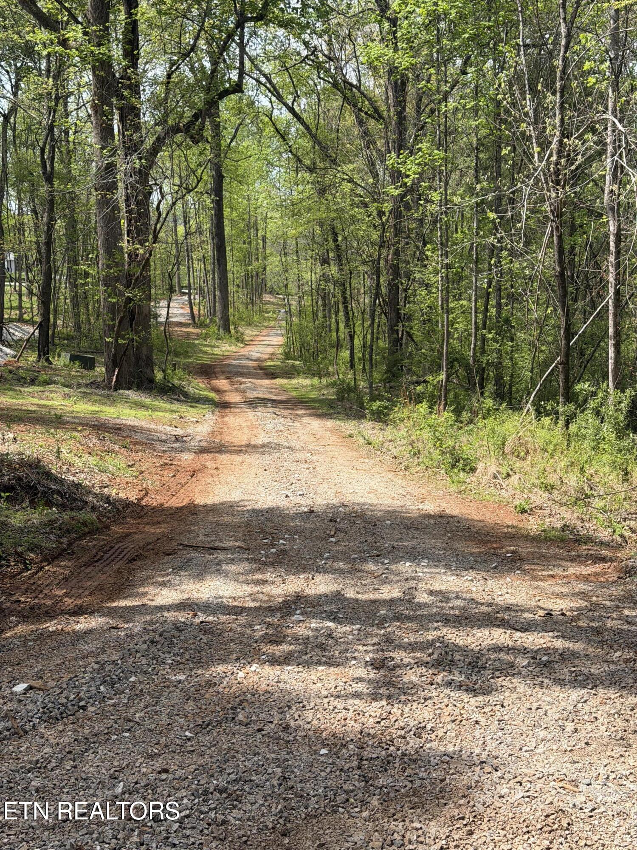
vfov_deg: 39.7
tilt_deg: -8.5
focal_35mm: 48
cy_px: 425
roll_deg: +2.7
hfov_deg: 30.3
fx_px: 1178
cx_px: 318
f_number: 1.78
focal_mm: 6.76
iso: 64
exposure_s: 1/2146
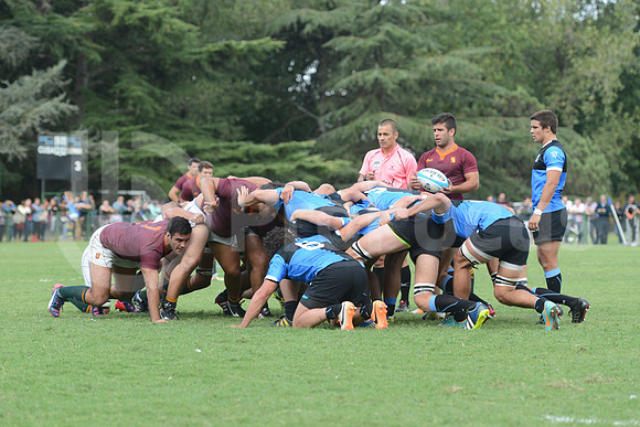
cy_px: 214
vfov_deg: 9.5
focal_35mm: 145
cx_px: 320
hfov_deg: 14.2
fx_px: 2578
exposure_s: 1/500
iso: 640
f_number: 4
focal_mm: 145
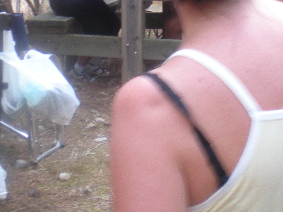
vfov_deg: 12.5
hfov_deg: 16.8
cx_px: 129
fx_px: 957
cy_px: -2
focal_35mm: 117
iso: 117
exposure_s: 1/60.8
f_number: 3.1
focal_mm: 6.3
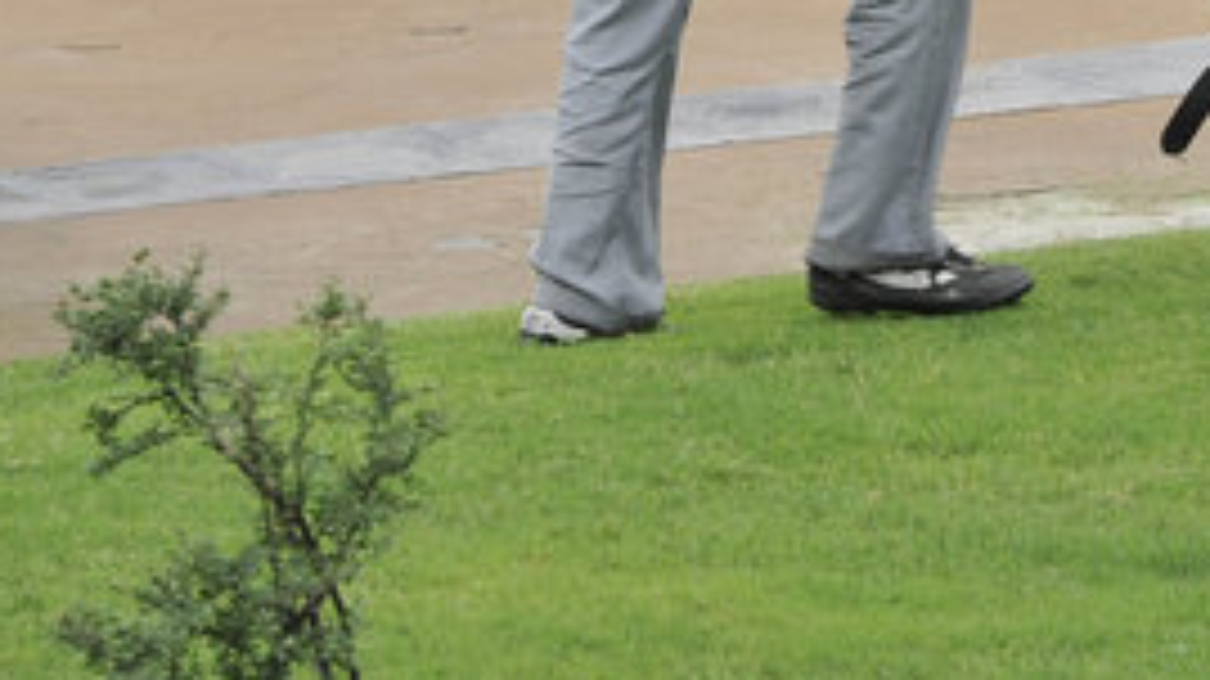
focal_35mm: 648
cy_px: -646
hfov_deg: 3.3
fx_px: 20780
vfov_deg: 1.9
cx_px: 1102
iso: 200
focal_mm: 185
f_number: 4.5
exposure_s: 1/320
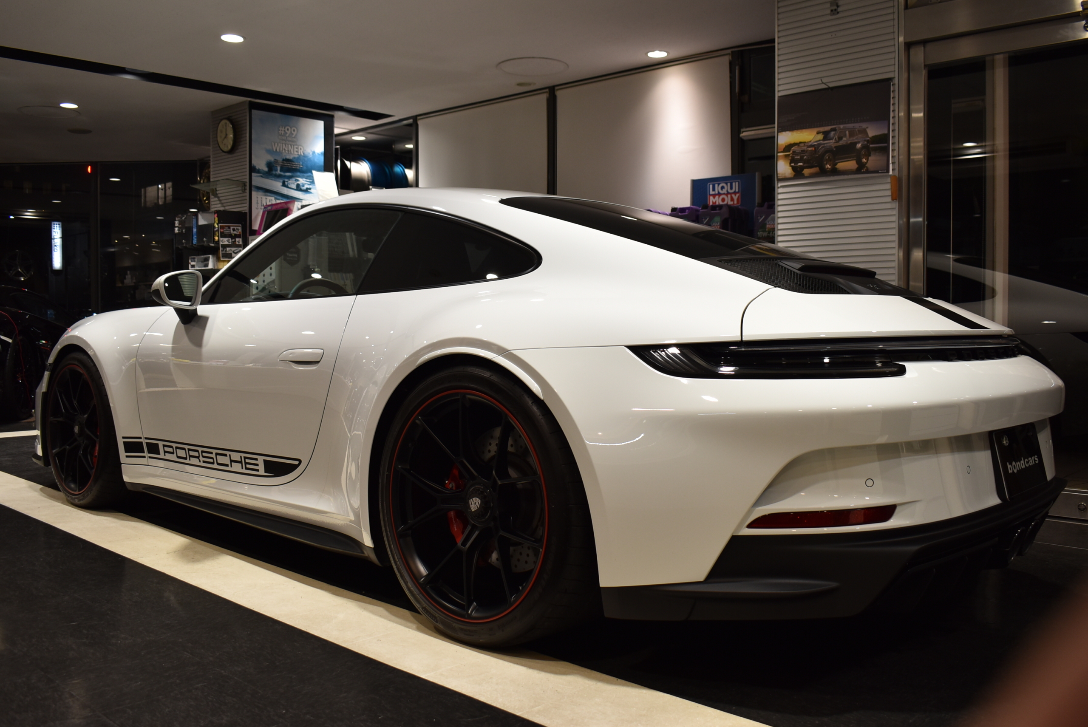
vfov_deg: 41.8
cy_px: 364
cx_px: 544
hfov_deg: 59.5
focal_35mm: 32
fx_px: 953
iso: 280
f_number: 4.5
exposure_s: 1/30
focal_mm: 21
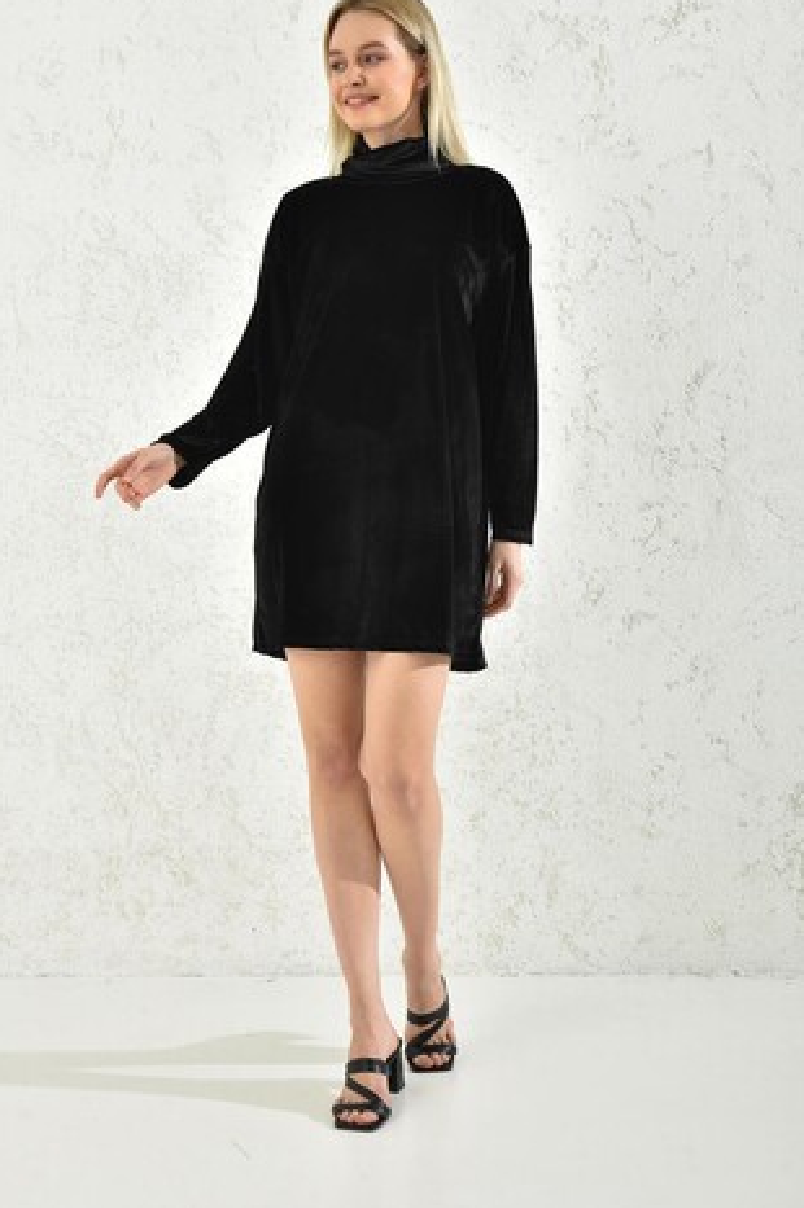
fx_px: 1946
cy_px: 516
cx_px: 361
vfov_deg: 34.4
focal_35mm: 58
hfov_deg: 23.3
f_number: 7.1
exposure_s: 1/160
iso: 100
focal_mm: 50
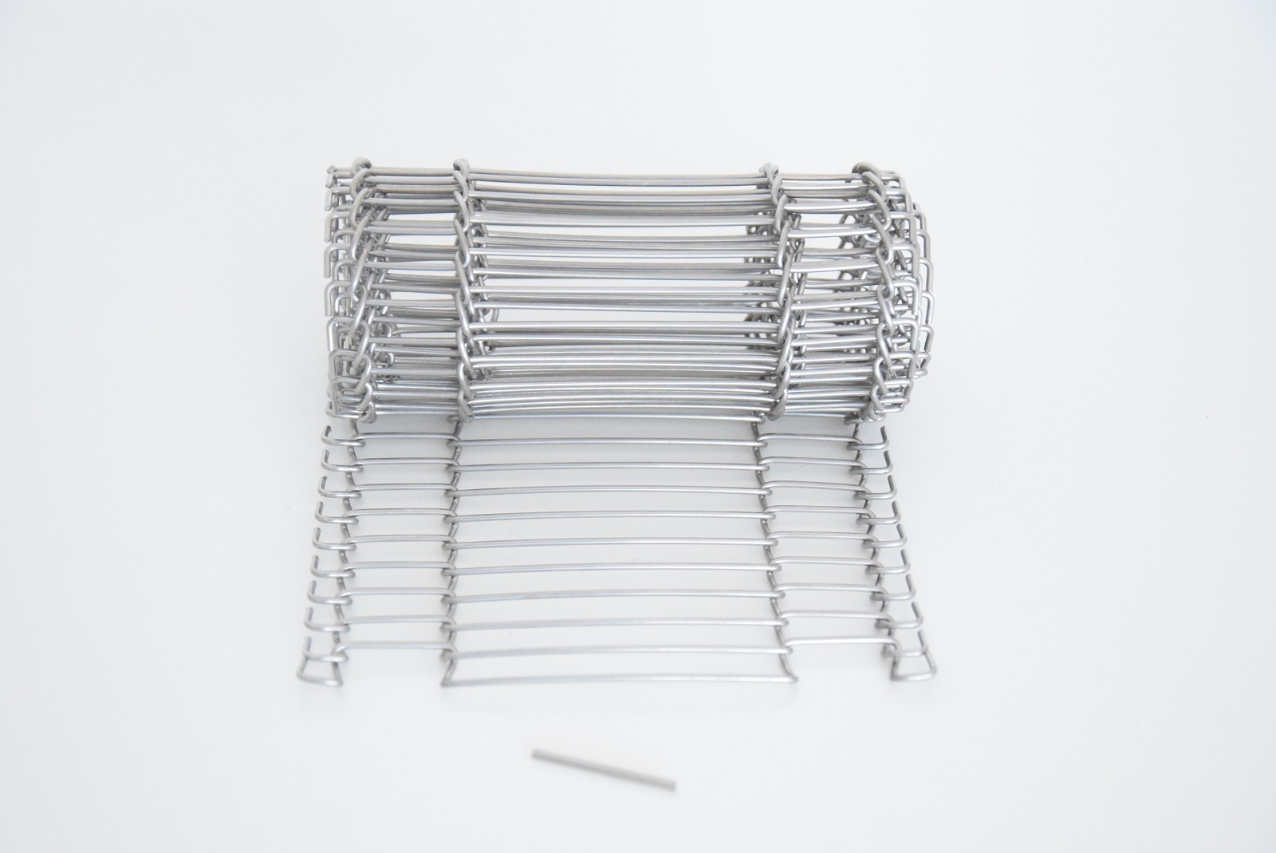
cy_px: 426
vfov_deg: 17.5
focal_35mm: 78
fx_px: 2766
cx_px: 638
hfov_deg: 26.0
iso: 6400
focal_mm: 52
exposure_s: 1/320
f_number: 5
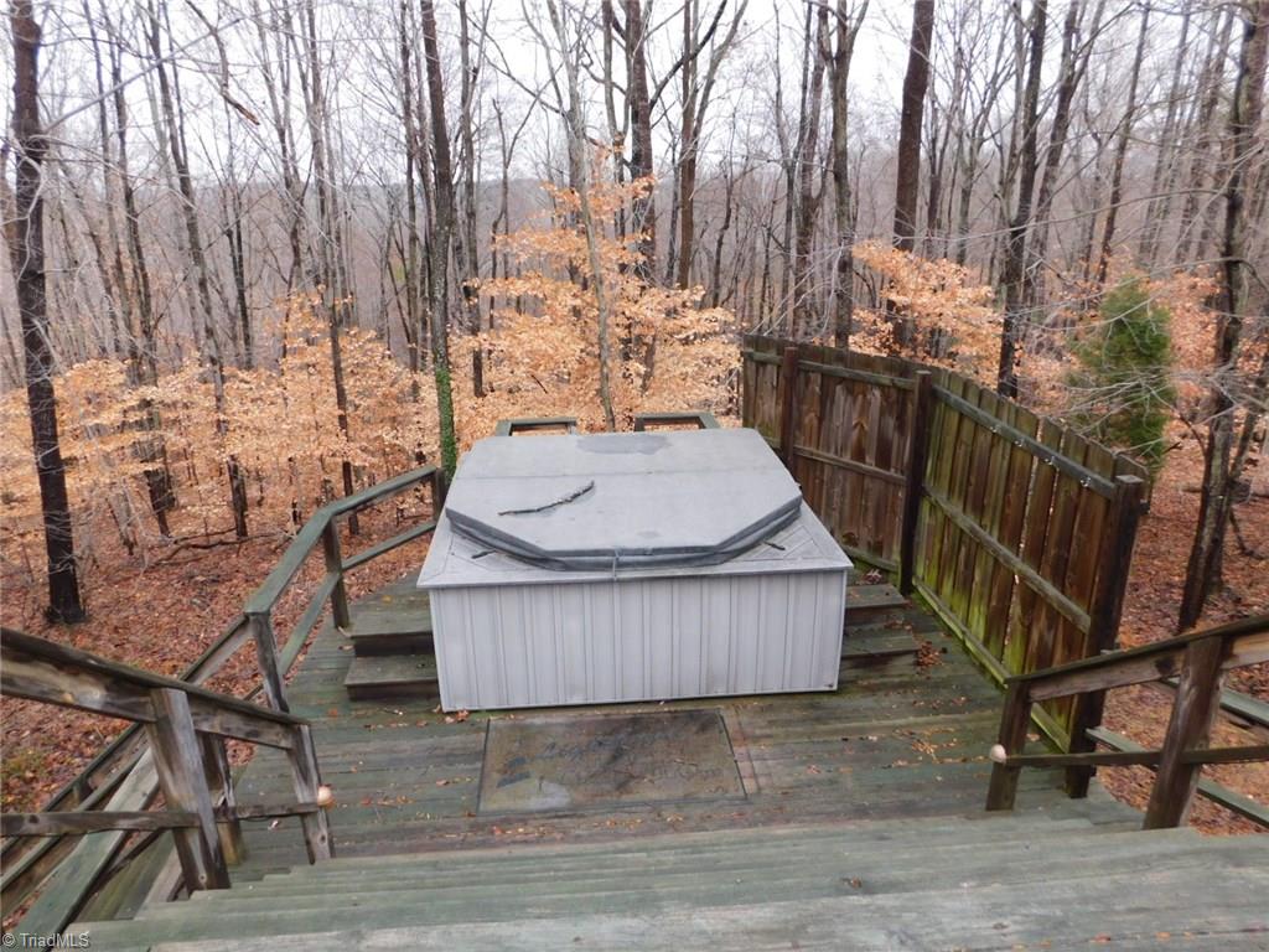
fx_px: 843
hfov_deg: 73.9
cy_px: 476
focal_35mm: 23
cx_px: 634
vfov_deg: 58.9
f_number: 3
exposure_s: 1/30
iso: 200
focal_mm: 4
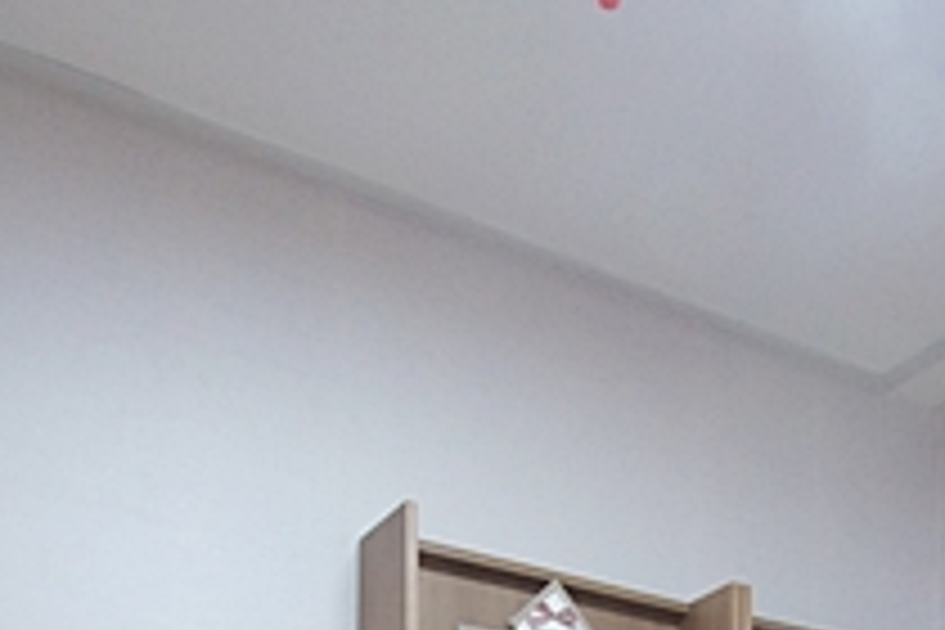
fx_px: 1651
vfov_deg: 17.8
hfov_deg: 30.7
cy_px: 1098
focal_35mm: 63
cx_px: 819
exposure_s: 1/15
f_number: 9
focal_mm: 11
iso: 800
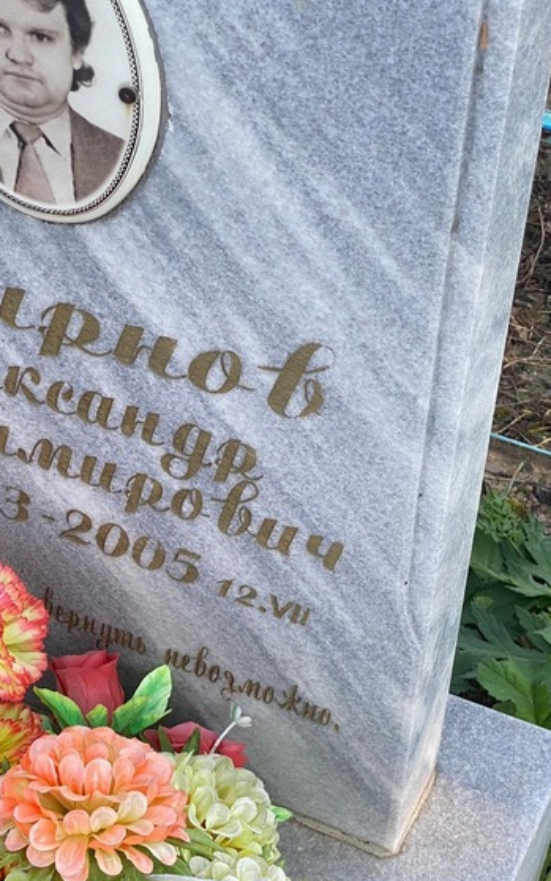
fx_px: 1897
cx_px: 62
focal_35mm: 79
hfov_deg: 16.3
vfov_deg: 26.1
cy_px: 447
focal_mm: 6
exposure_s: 1/256
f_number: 2
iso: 20
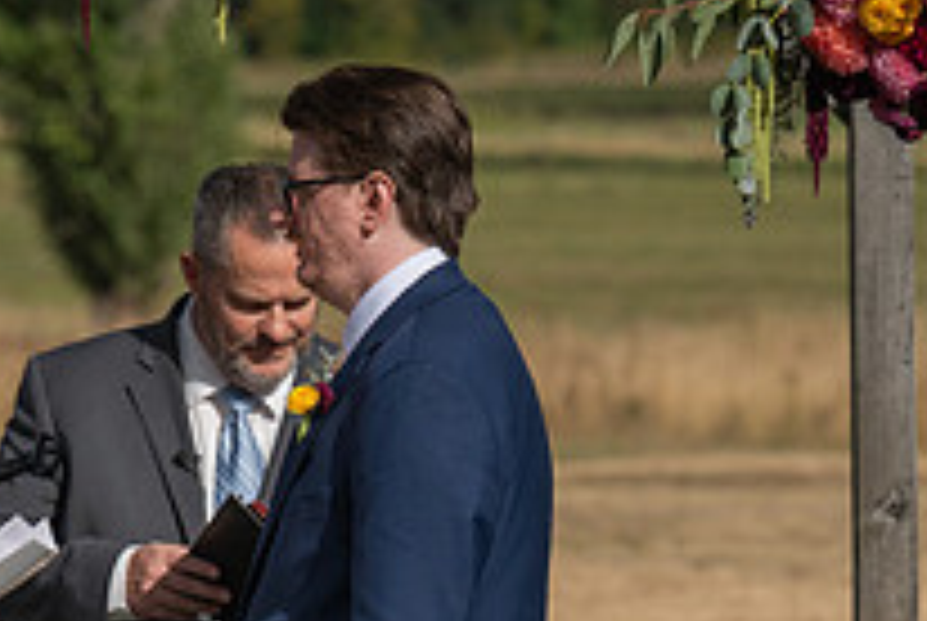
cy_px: 421
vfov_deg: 4.2
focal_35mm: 326
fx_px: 8406
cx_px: 45
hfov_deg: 6.3
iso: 400
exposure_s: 1/8000
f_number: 4.5
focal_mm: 116
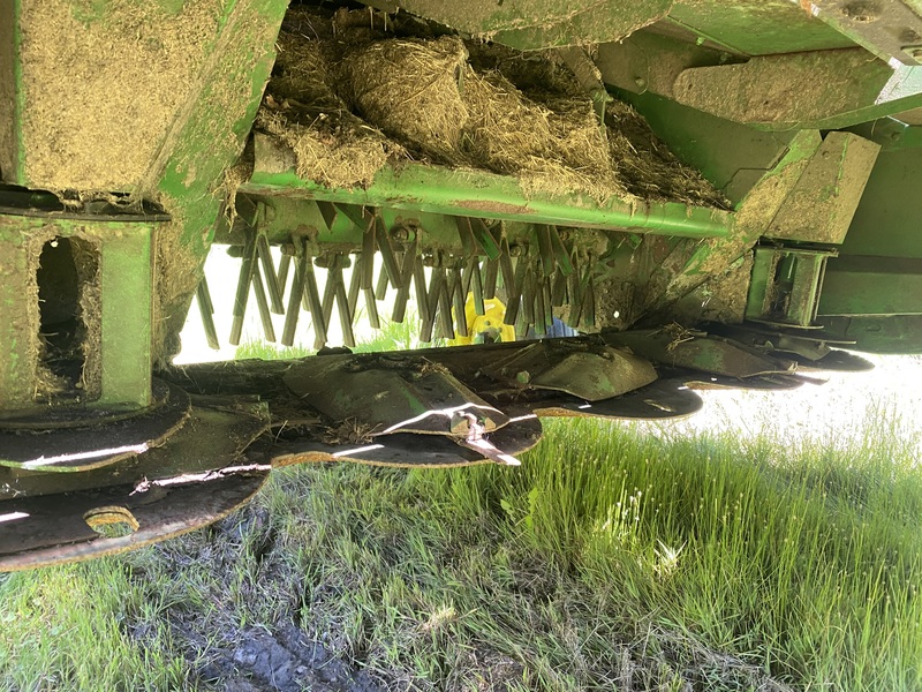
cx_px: 461
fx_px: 693
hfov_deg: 67.3
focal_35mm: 26
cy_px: 346
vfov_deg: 53.1
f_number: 1.8
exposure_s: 1/85
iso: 125
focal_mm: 4.25
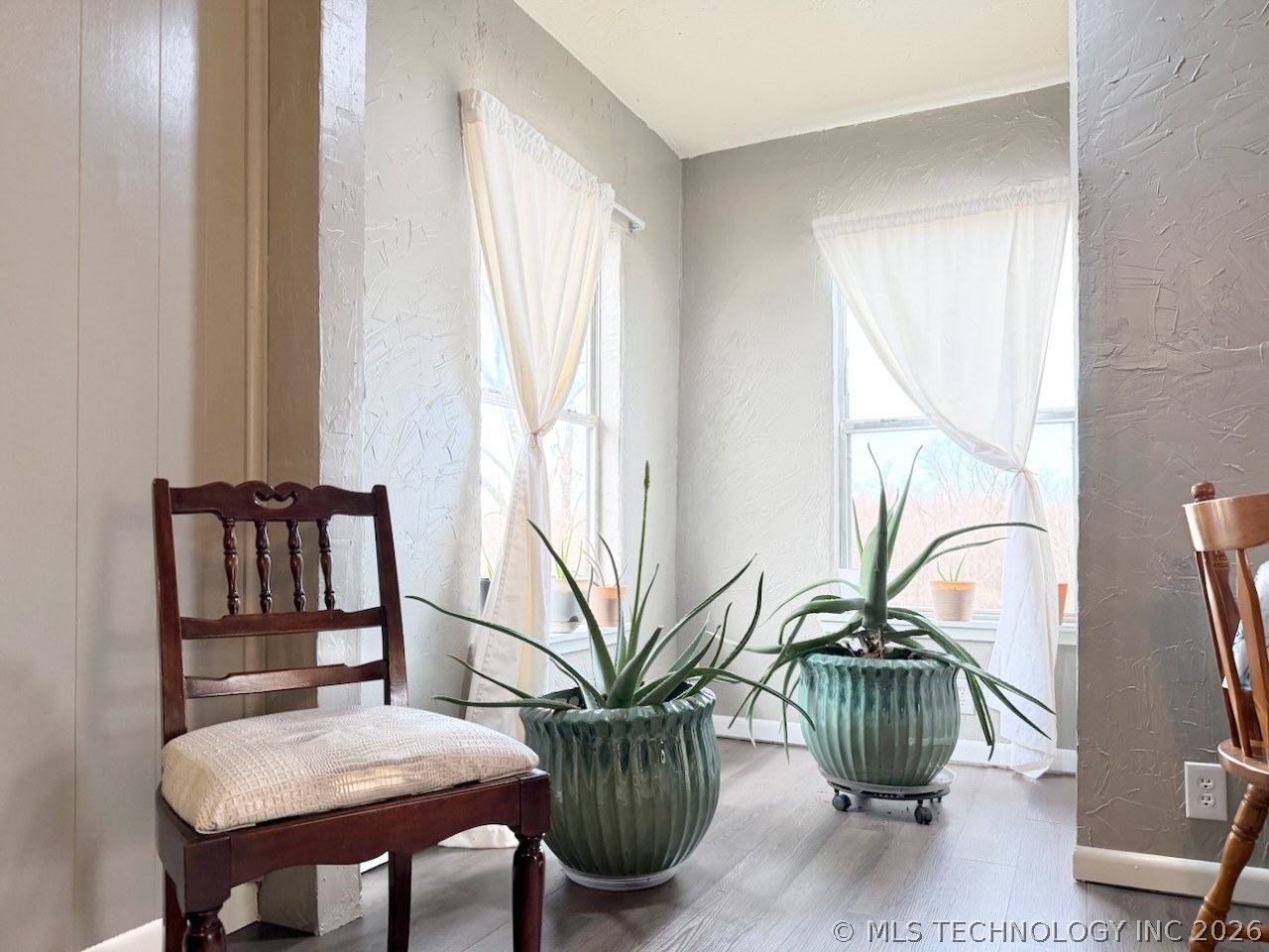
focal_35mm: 24
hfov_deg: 71.6
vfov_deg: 56.8
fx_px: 880
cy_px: 476
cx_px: 634
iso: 250
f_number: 1.78
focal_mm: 6.76
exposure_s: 1/120
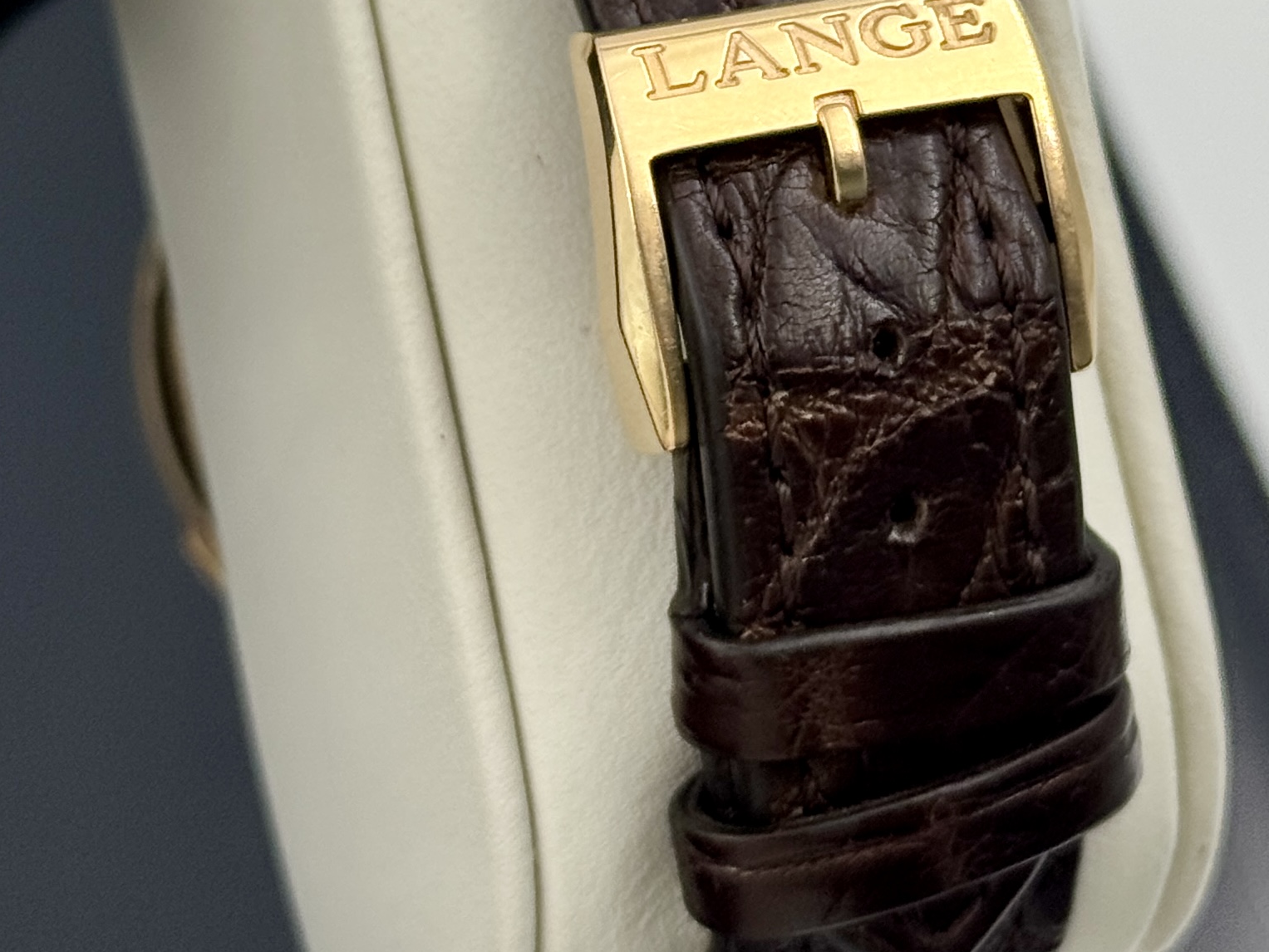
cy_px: 222
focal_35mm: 74
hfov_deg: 26.3
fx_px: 2713
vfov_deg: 19.7
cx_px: 752
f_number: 1.78
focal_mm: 6.76
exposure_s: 1/488
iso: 64
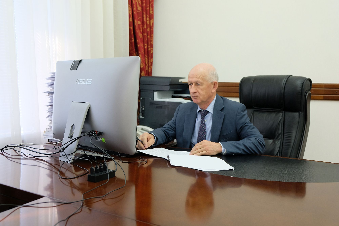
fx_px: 339
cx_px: 170
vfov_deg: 36.9
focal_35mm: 36
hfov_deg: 53.1
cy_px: 113
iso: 1250
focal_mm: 24.3
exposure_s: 1/60
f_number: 3.2
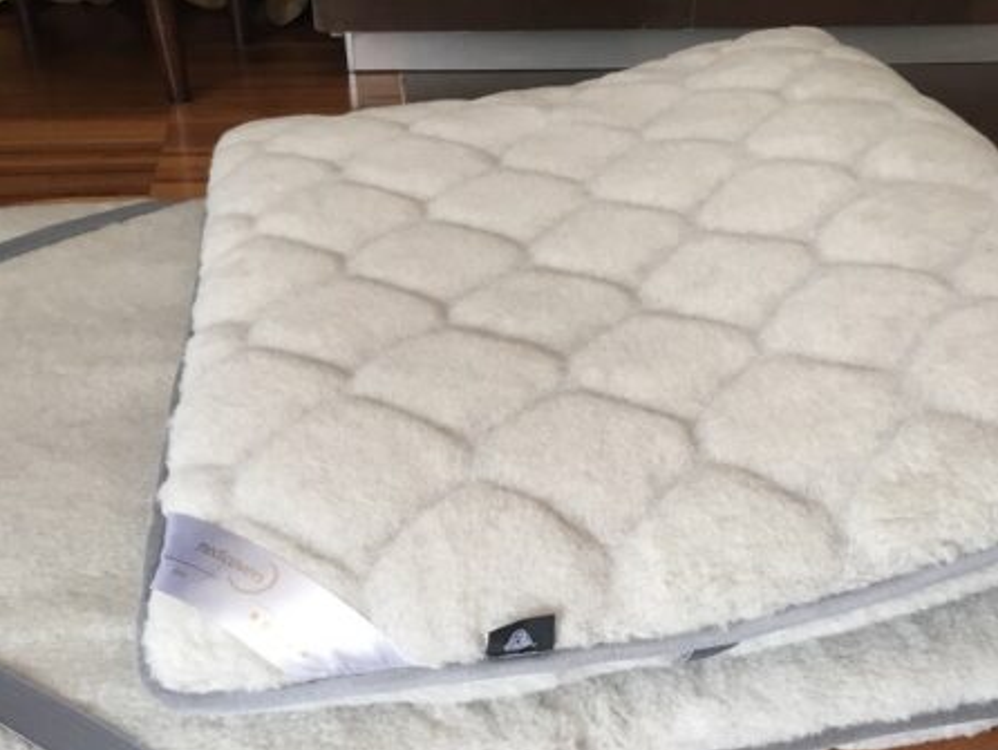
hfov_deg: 47.6
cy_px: 466
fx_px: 1125
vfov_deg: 36.7
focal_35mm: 39
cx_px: 597
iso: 32
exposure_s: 1/33
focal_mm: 4.15
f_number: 2.2
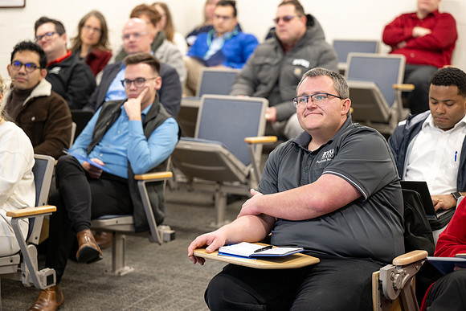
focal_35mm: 93
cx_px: 233
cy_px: 156
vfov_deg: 14.7
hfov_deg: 21.9
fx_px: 1204
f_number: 2.8
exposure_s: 1/60
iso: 200
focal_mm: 93
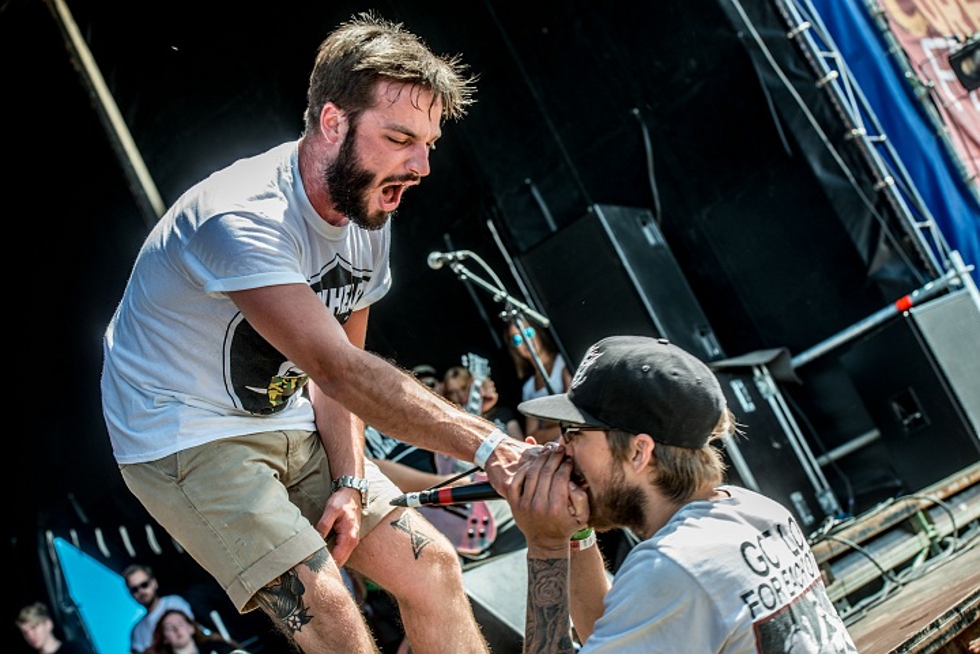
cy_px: 327
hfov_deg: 28.8
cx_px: 490
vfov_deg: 19.5
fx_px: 1907
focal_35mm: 70
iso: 80
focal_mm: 70
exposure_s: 1/100
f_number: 5.6
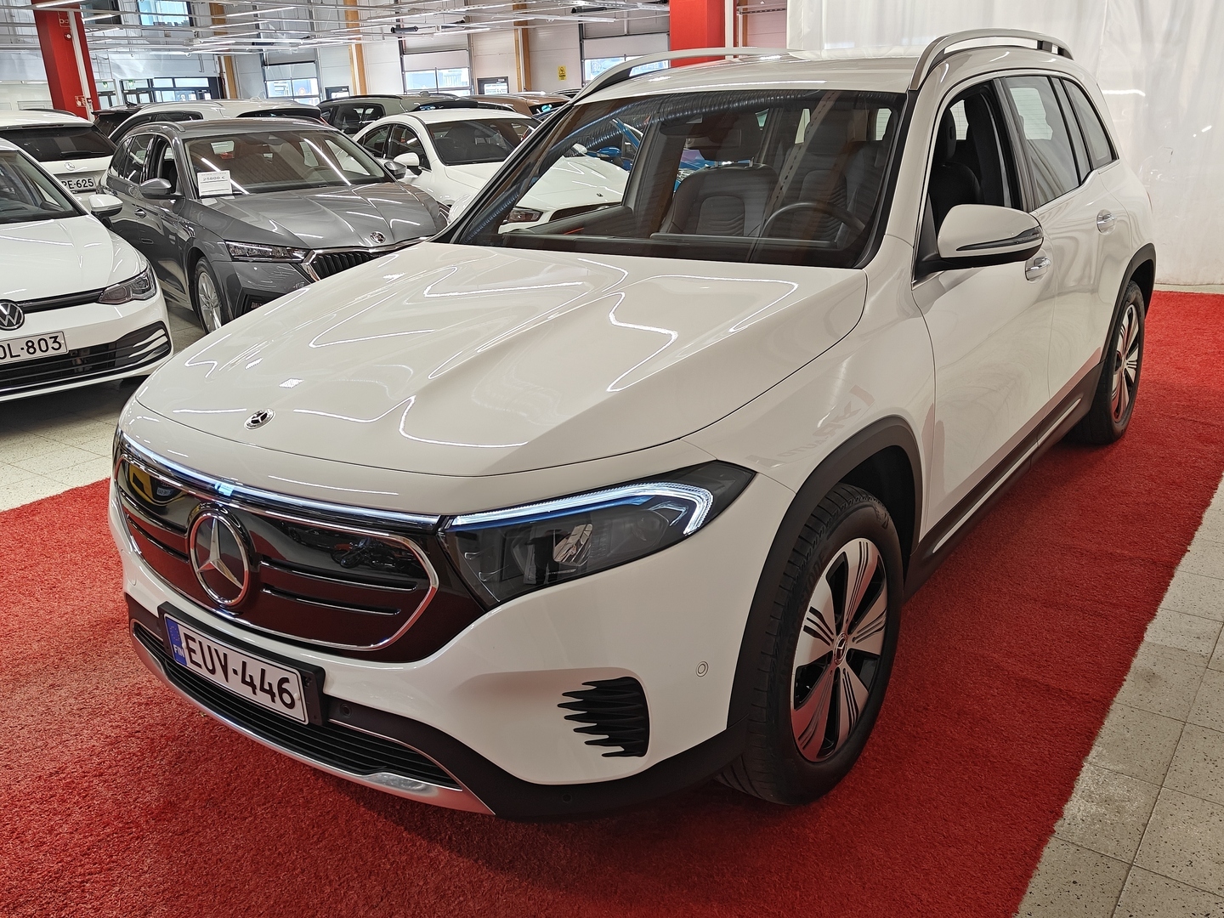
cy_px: 459
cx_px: 612
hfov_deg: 61.7
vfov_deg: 48.2
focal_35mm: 29
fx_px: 1025
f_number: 1.8
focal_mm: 5.59
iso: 64
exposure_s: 1/96
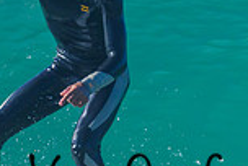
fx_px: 28424
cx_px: 190
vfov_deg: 0.3
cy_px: 97
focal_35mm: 4118
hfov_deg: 0.5
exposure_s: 1/2000
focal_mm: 800
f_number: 6.3
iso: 450
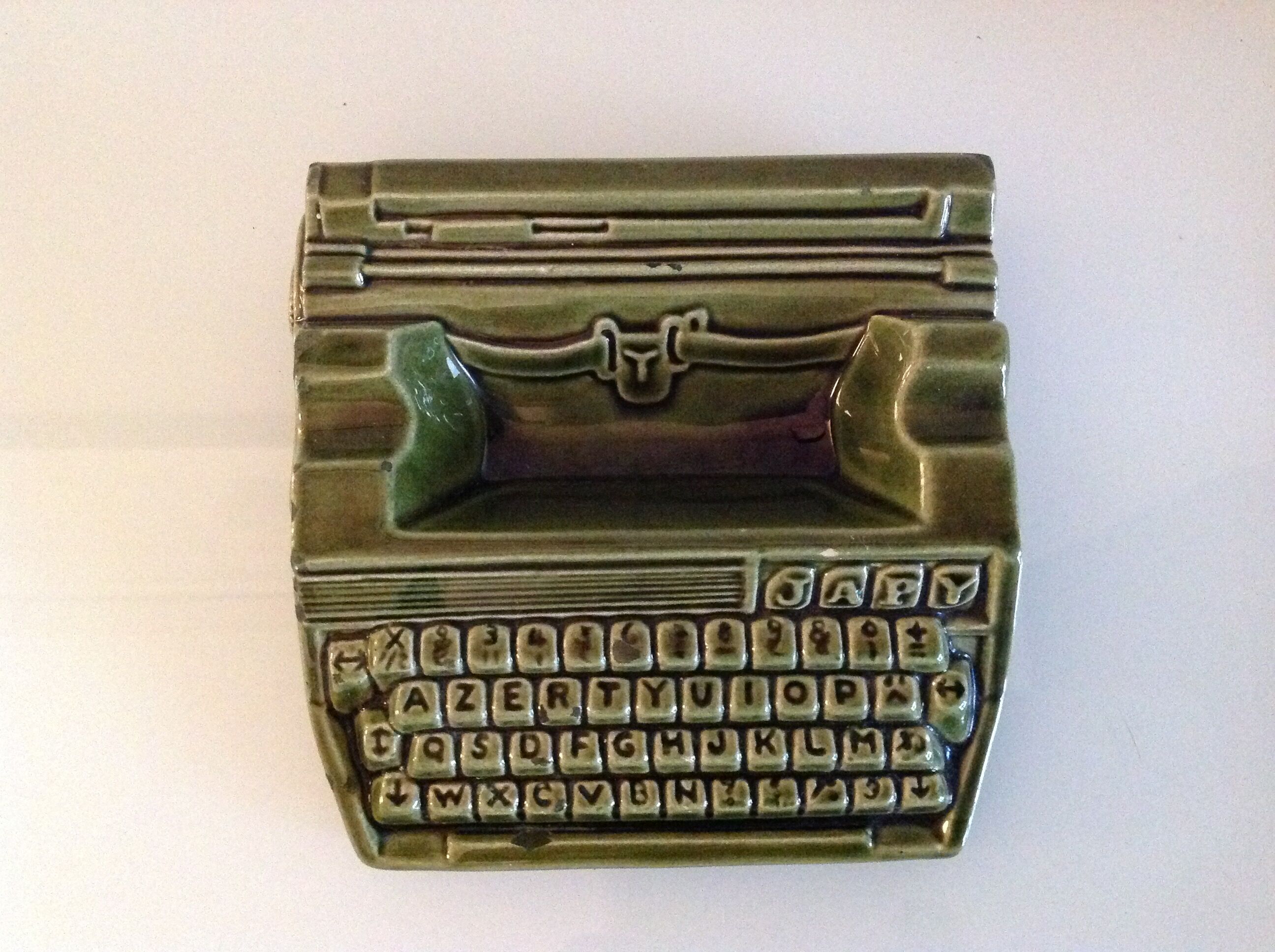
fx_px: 1287
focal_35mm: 35
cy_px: 476
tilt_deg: -78.7
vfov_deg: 40.6
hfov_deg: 52.7
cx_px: 638
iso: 800
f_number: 2.4
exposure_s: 1/17
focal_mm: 4.28
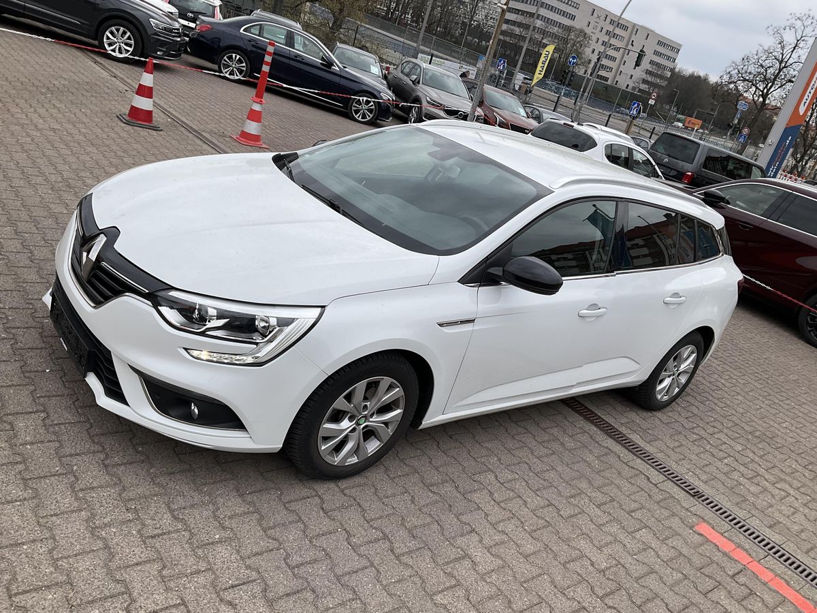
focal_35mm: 29
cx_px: 408
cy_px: 306
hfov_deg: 61.7
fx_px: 684
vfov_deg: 48.2
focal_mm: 3
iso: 25
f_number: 1.8
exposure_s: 1/422
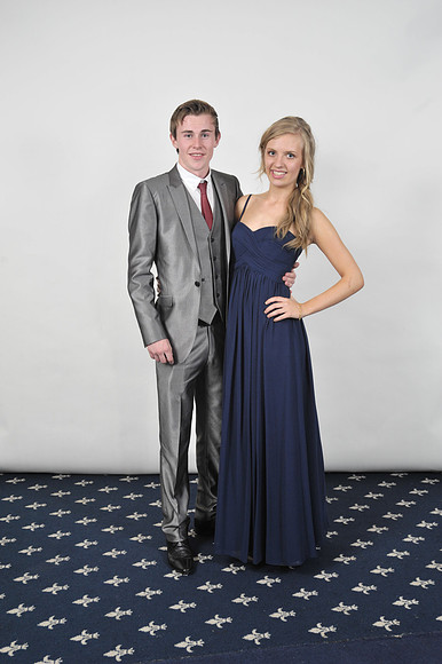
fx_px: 774
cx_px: 221
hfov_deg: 31.9
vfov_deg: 46.4
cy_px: 332
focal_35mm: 42
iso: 1000
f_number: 7.1
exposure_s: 1/160
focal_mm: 42
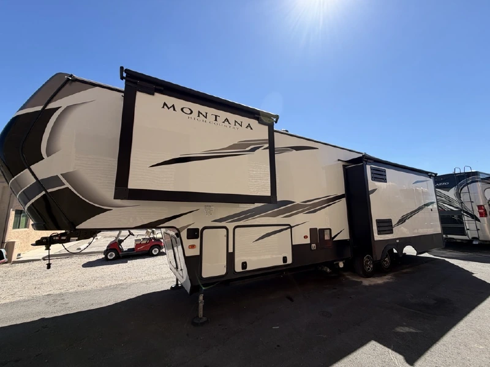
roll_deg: +1.6
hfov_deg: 102.1
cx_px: 245
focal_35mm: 14
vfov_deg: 85.7
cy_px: 184
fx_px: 198
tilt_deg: +9.8
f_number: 2.2
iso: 25
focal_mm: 2.22
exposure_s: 1/770
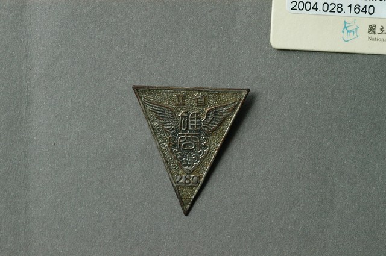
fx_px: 964
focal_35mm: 90
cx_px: 193
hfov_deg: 22.6
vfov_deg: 15.1
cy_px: 128
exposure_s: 1/25
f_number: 6.3
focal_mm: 60
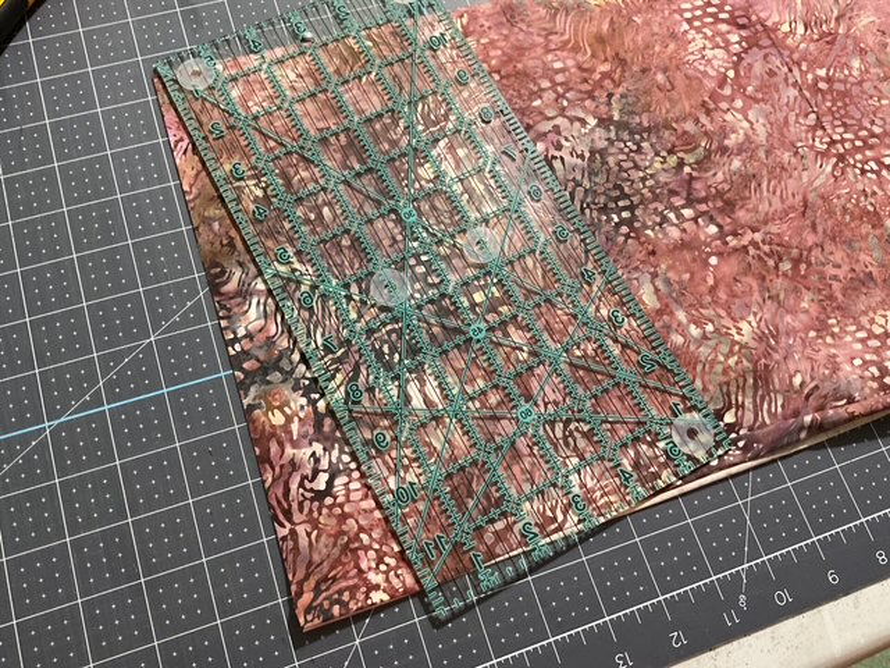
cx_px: 445
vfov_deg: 48.2
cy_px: 334
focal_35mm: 29
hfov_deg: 61.7
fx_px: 746
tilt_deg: -69.1
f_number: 1.8
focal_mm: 3
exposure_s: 1/40
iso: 250
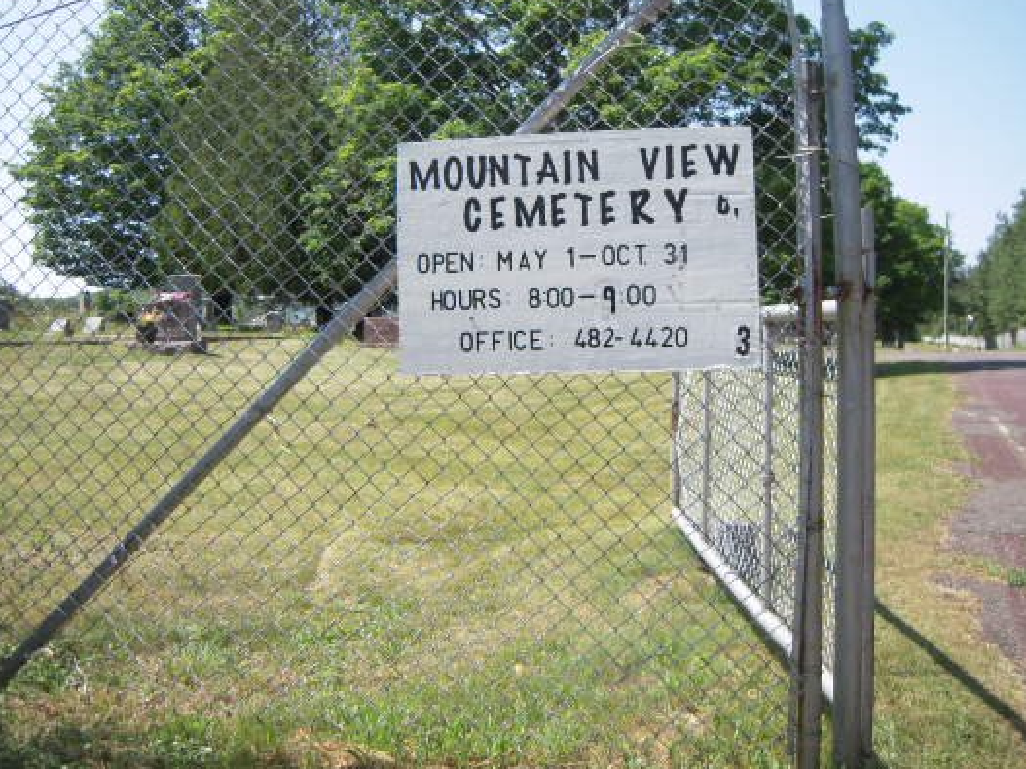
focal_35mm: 34
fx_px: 1008
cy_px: 317
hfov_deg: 53.9
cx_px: 547
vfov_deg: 41.6
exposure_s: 1/800
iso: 100
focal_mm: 5
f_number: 2.7
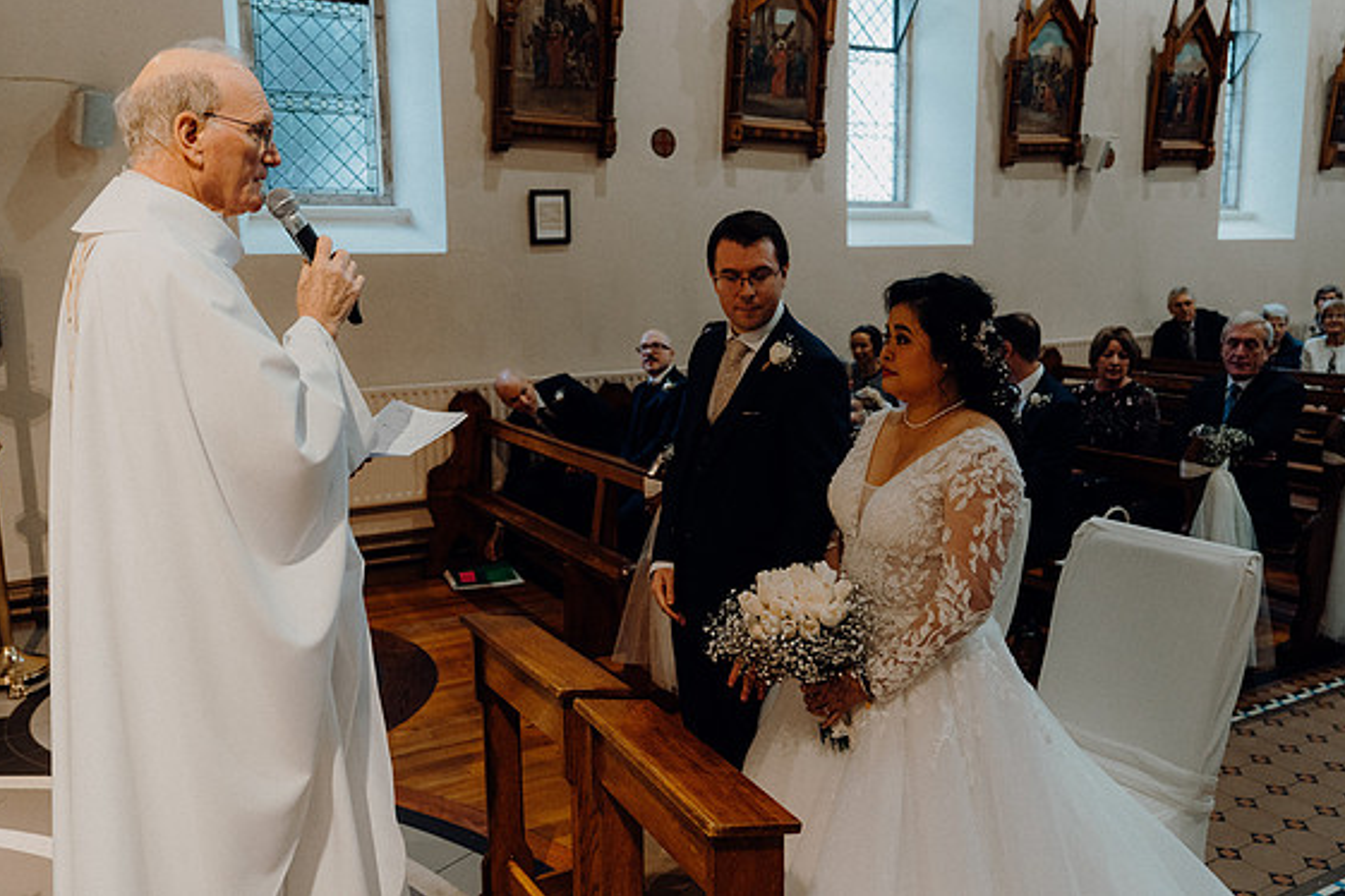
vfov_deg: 43.6
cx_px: 664
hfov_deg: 61.9
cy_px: 435
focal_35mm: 30
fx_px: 1121
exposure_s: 1/160
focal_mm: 29
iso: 2000
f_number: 3.5
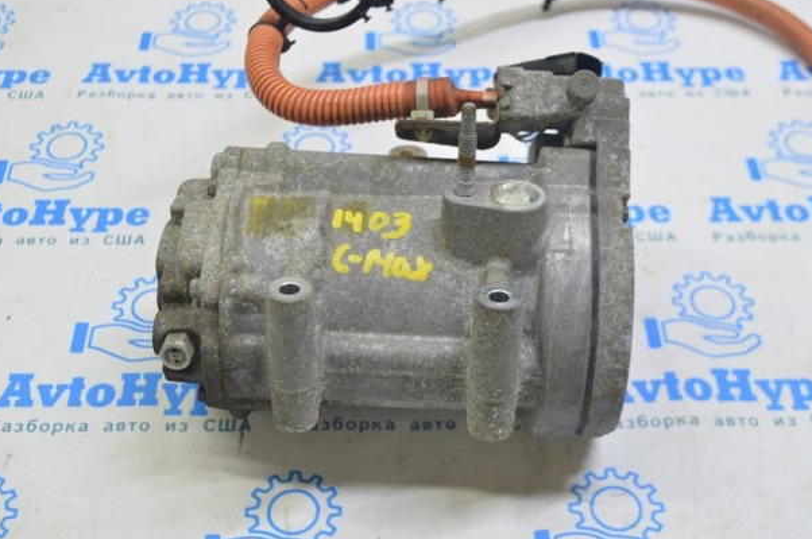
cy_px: 266
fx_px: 1149
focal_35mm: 51
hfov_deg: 38.9
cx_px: 391
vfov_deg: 26.4
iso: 400
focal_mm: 32
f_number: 5.6
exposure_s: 1/20
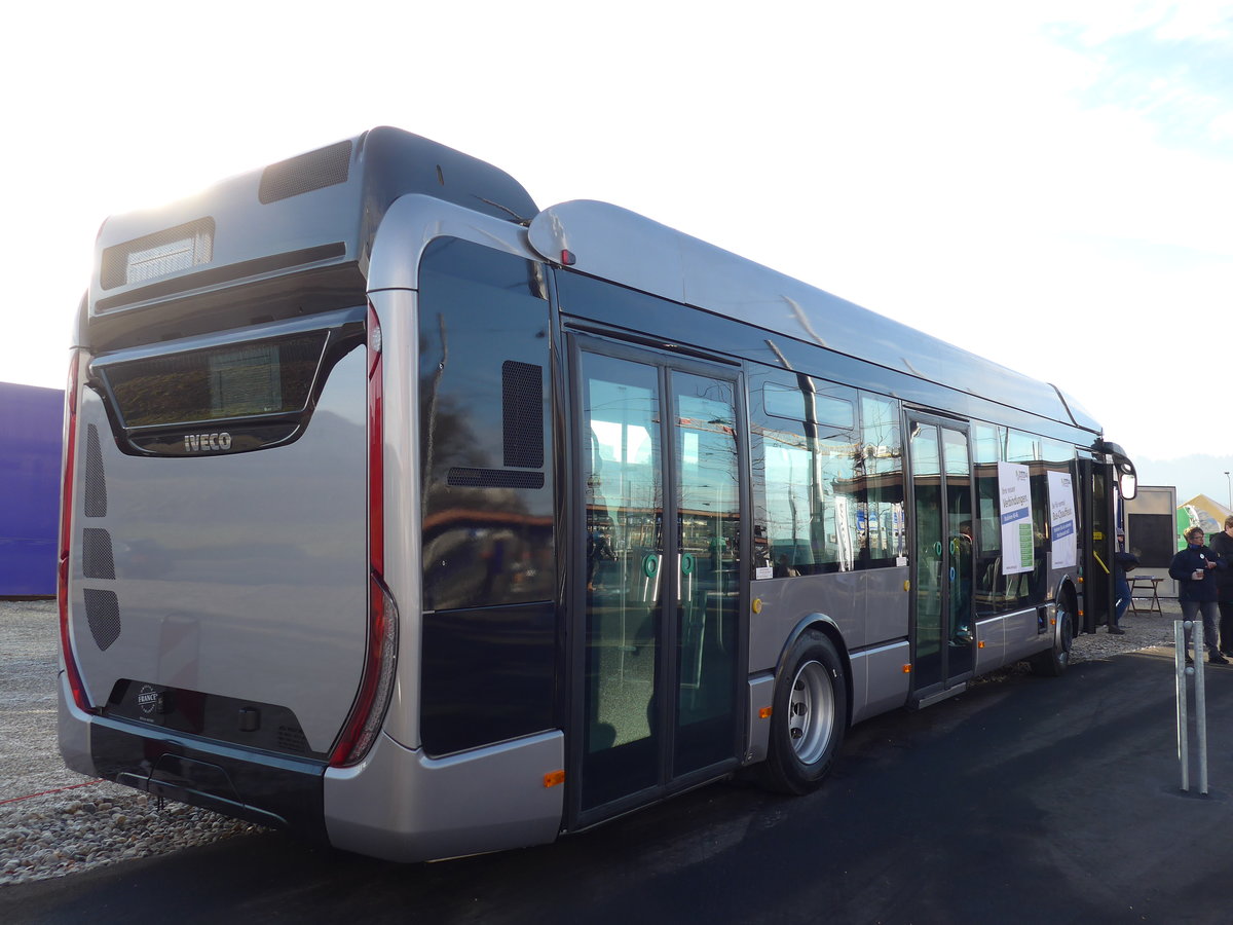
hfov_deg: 61.7
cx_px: 616
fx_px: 1033
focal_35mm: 29
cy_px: 462
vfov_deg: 48.2
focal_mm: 6
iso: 80
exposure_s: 1/400
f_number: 2.8
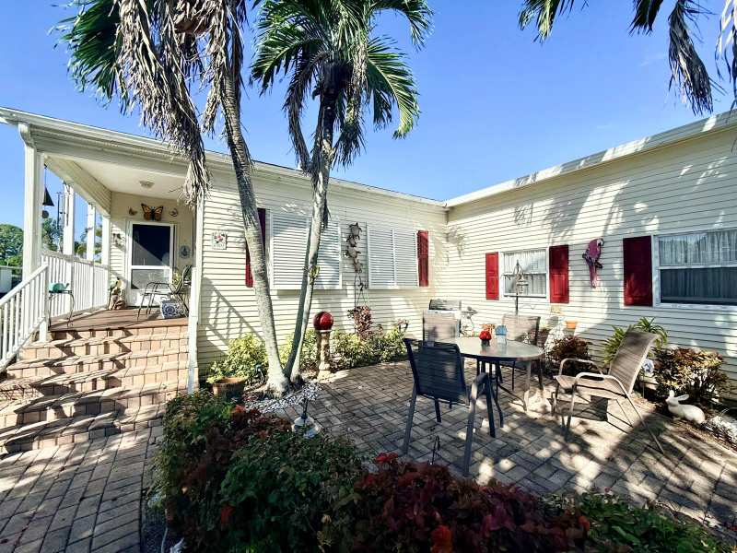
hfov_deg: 102.1
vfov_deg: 85.7
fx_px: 298
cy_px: 276
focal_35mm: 14
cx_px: 368
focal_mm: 2.22
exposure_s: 1/3289
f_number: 2.2
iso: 50
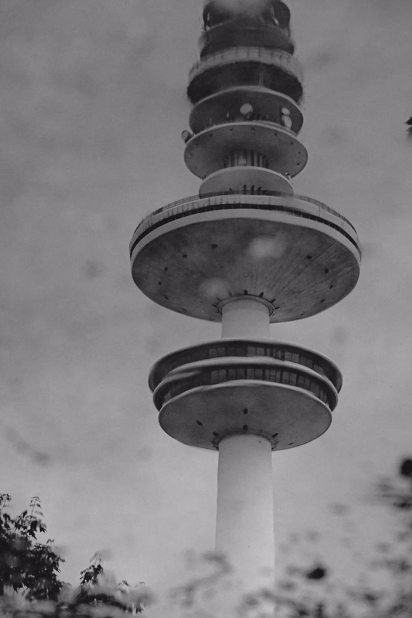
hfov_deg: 12.2
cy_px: 194
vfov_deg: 18.2
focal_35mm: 112
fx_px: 1920
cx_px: 252
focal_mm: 50
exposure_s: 1/640
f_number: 4
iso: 200
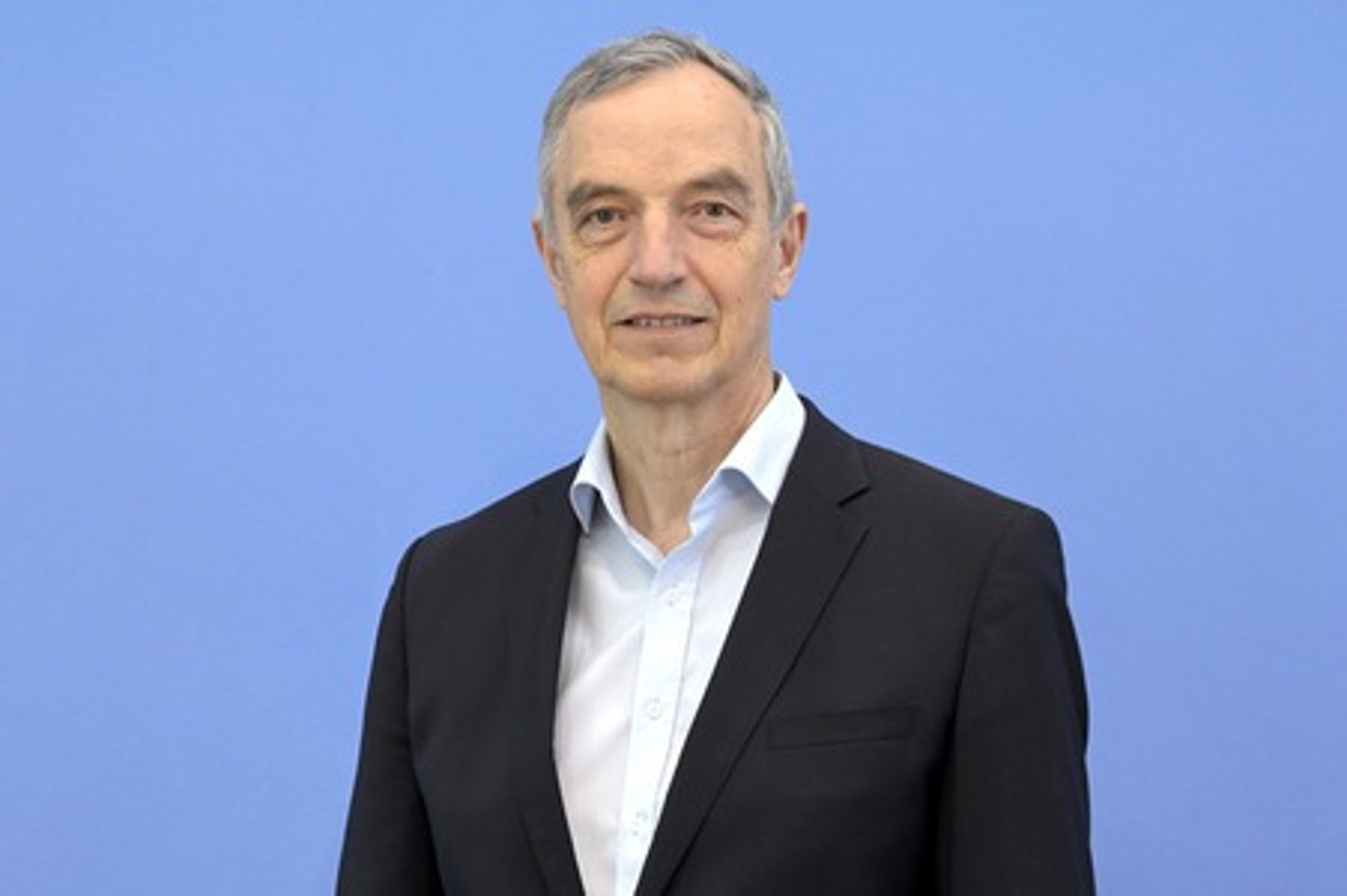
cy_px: 448
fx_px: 2617
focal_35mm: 70
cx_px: 674
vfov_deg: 19.4
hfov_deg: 28.9
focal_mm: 70
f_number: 5.6
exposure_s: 1/500
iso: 4000
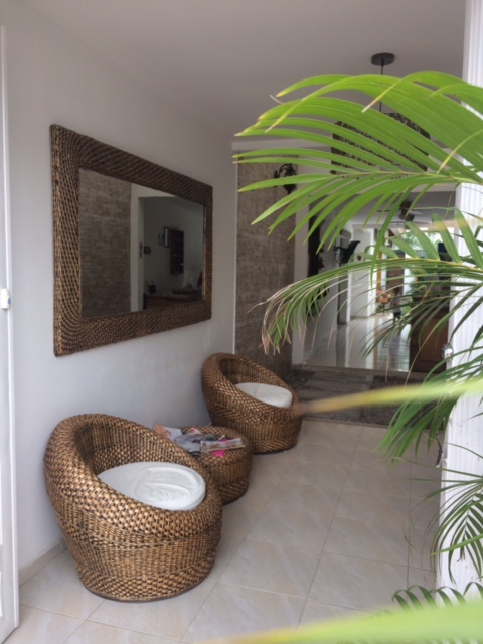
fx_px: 540
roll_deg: -0.4
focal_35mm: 29
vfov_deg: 61.7
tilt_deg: -9.0
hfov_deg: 48.2
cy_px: 322
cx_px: 242
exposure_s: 1/120
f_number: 2.2
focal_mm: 4.15
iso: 50
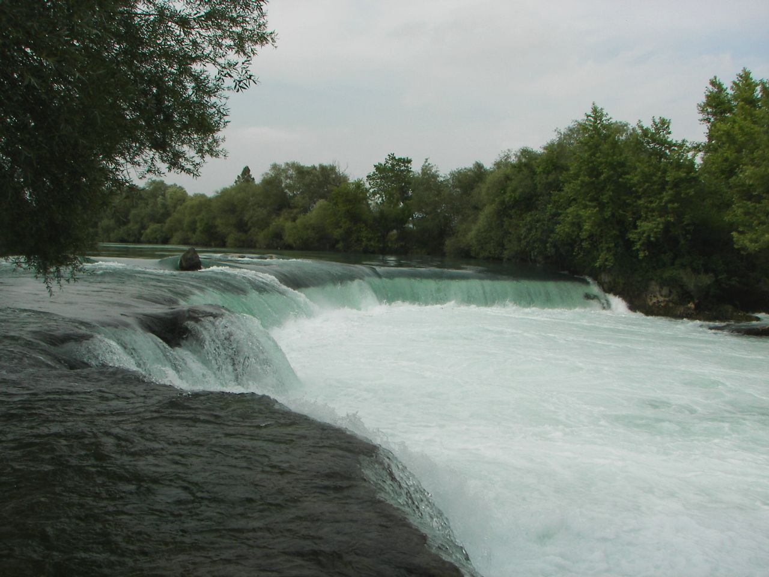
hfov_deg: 51.4
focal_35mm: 36
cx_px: 384
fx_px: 800
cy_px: 288
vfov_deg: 39.7
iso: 50
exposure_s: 1/500
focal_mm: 6
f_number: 5.6
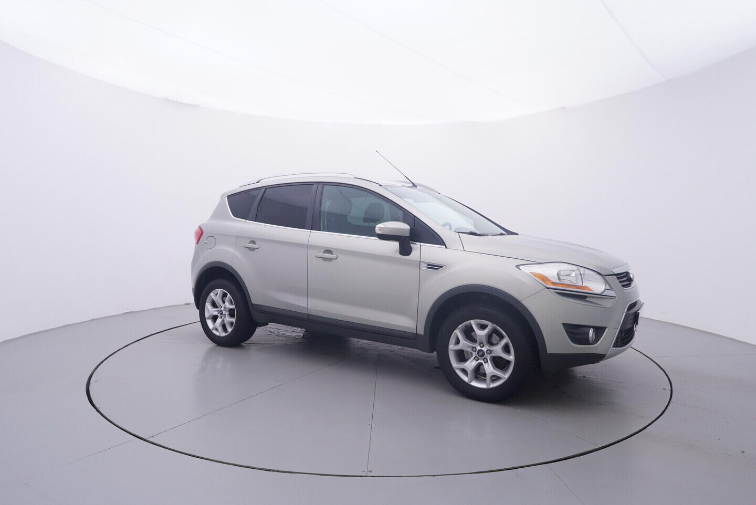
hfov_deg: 77.3
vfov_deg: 56.2
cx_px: 378
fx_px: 473
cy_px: 252
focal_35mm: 22
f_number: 5
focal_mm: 15
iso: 200
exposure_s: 1/80
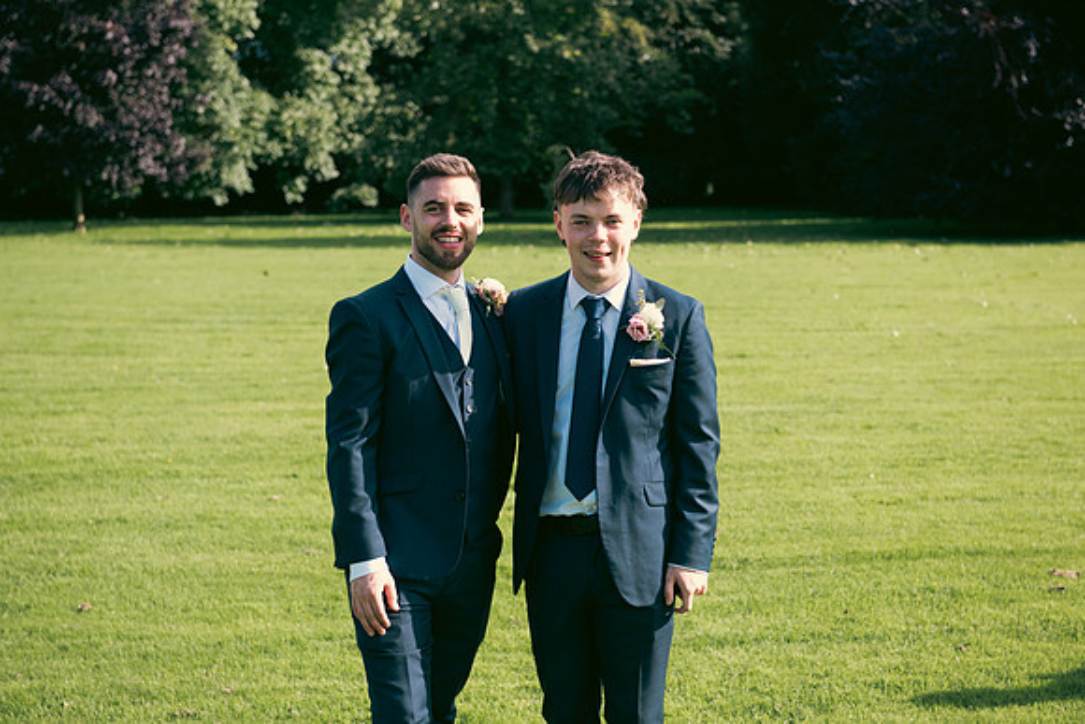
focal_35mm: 70
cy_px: 362
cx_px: 542
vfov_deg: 19.5
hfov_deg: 28.8
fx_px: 2110
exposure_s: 1/500
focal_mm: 70
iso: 200
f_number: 5
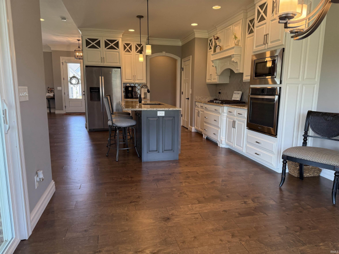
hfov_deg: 71.6
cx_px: 170
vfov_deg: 56.8
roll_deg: -0.6
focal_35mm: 24
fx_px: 235
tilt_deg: -8.6
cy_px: 127
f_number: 1.78
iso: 200
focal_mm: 6.76
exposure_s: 1/136
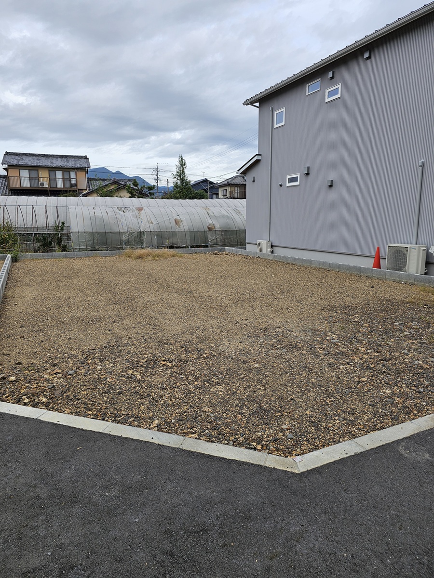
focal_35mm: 23
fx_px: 384
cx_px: 217
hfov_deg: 58.9
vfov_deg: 73.9
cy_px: 289
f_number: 1.7
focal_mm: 6.3
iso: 10
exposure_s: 1/325
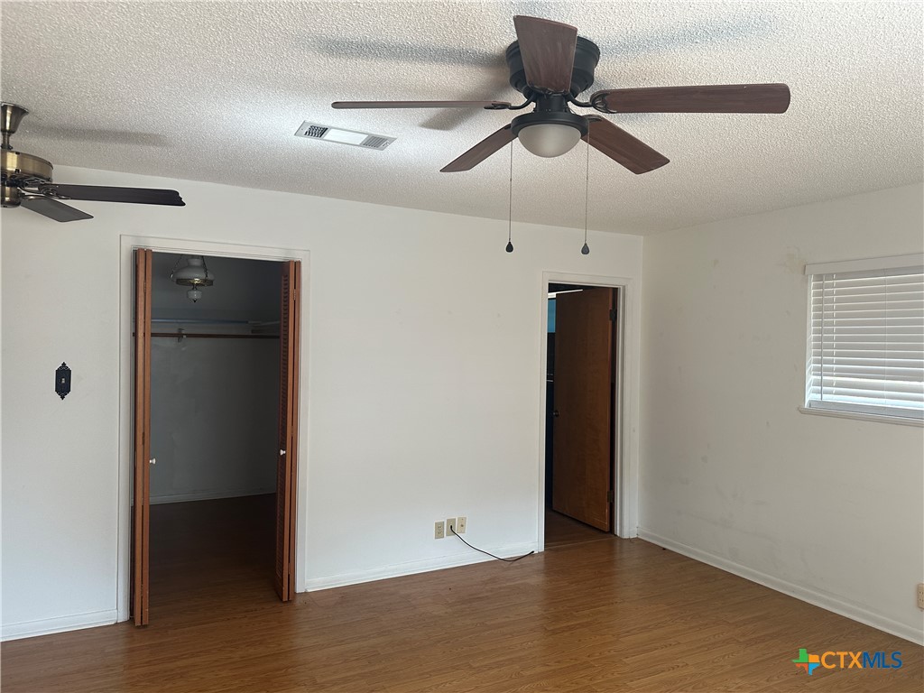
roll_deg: -1.0
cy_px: 346
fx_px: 641
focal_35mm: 24
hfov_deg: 71.6
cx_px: 462
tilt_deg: -0.1
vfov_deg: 56.8
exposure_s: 1/121
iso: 125
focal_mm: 6.86
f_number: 1.78
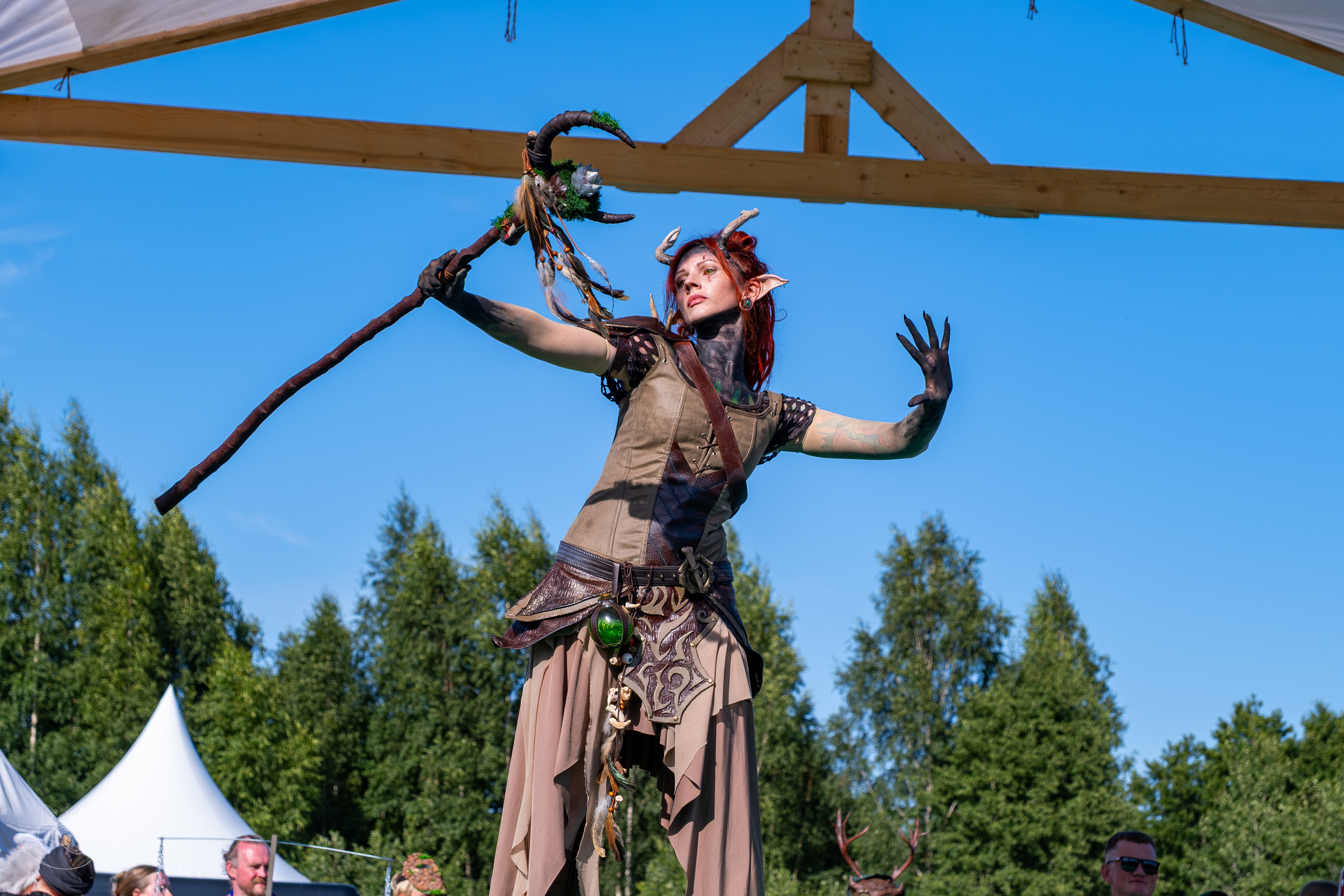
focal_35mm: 89
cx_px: 671
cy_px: 474
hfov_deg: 22.8
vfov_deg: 15.3
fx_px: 3325
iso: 160
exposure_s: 1/1000
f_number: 4.5
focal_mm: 44.1
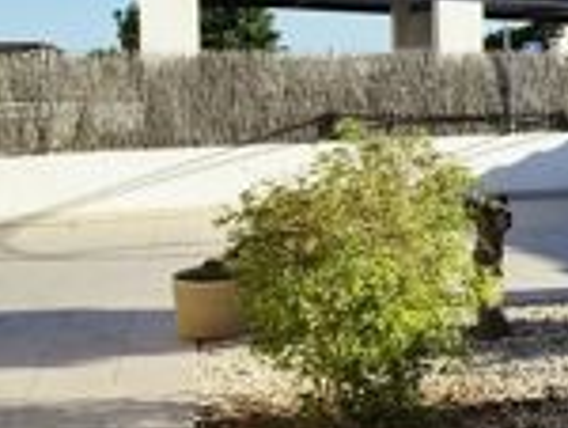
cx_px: 967
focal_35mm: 61
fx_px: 1003
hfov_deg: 22.3
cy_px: 83
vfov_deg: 23.7
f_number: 2.2
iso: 100
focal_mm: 2.2
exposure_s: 1/3832
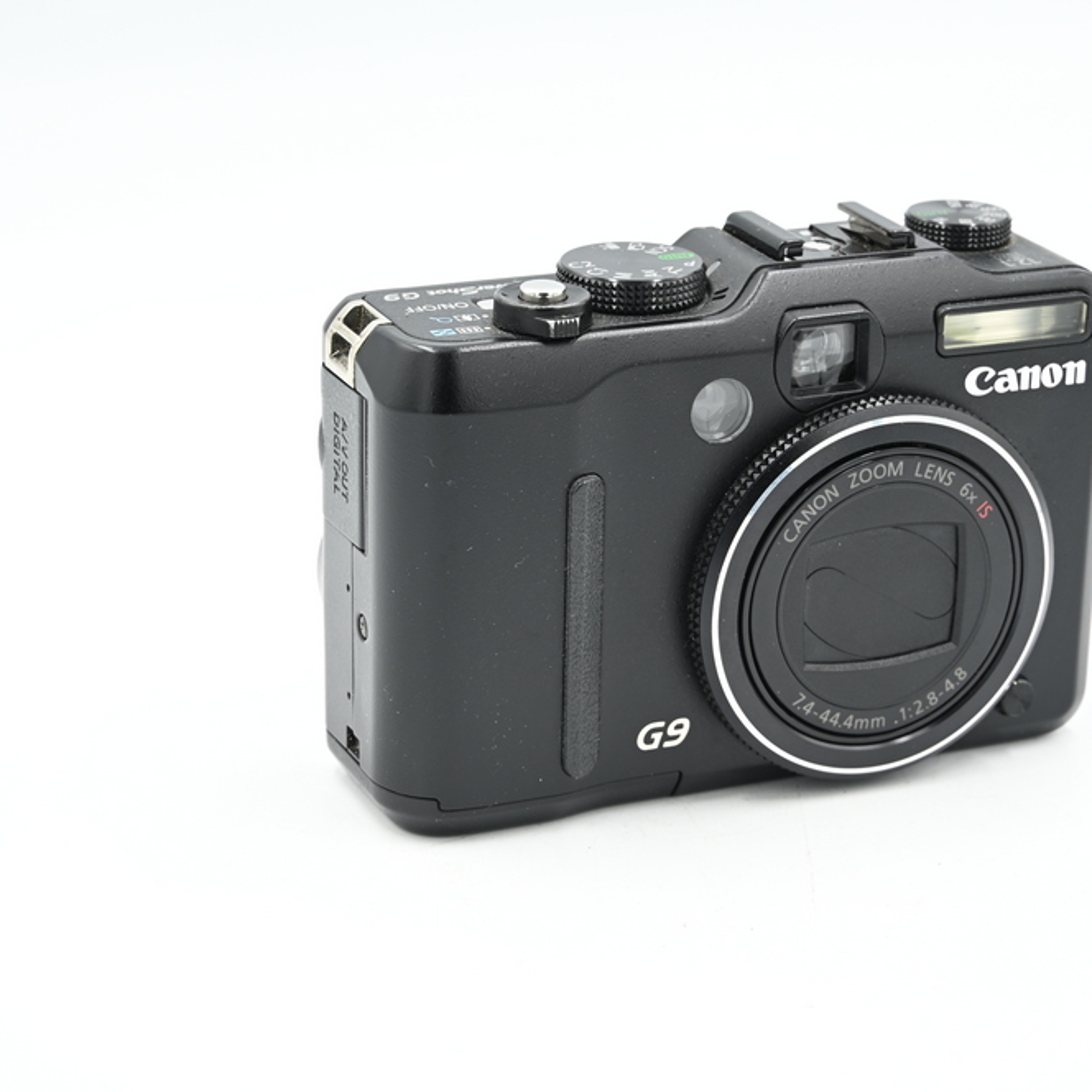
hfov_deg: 18.1
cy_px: 545
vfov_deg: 18.1
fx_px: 3426
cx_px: 636
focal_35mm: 96
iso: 100
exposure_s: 1/8
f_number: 14
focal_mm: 75
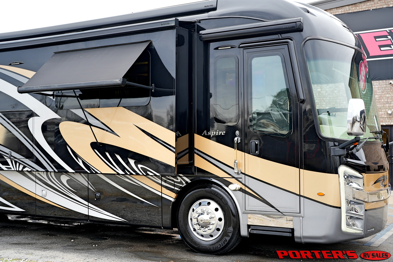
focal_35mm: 50
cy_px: 131
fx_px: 546
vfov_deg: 27.0
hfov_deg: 39.6
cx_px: 196
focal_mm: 50
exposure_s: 1/50
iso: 160
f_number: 4
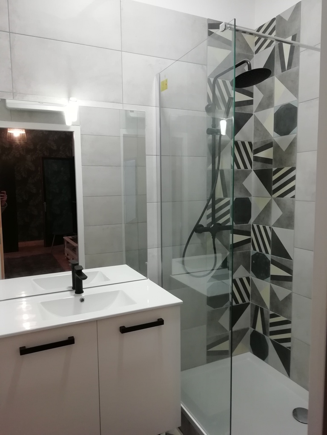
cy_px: 218
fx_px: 327
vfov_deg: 67.3
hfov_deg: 53.1
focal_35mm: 26
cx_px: 164
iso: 100
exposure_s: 1/33.3
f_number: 2.2
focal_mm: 3.46
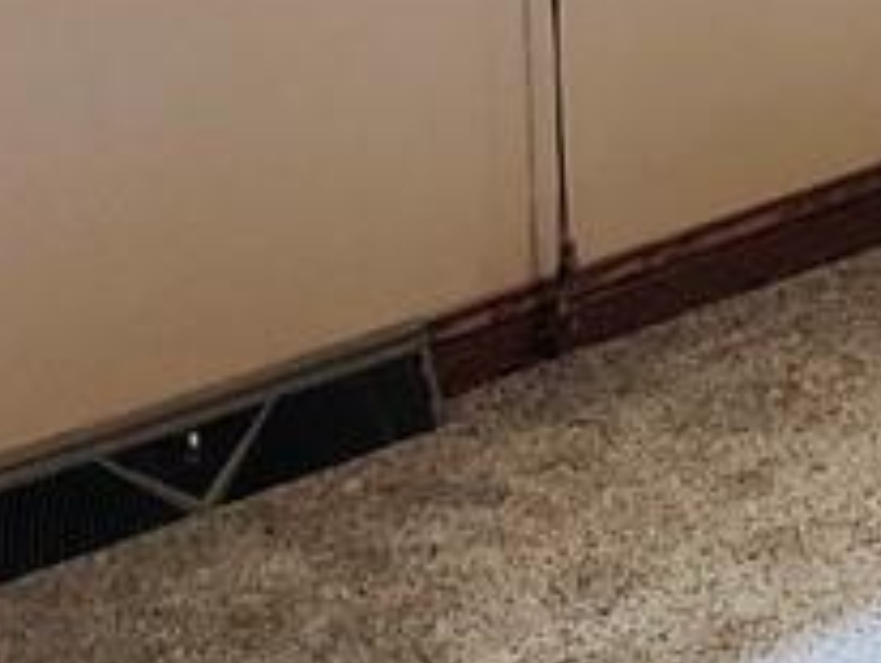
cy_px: -873
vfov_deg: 10.2
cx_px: 2147
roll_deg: +0.8
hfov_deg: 12.1
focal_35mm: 129
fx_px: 3287
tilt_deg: -3.0
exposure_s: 1/120
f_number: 1.5
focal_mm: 5.7
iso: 125
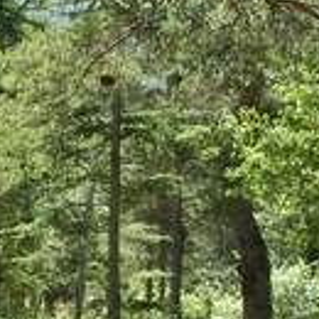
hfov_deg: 10.5
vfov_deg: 11.6
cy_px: 298
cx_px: -361
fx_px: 1564
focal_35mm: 150
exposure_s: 1/100
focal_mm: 24
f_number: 10
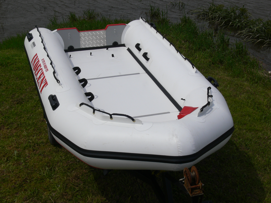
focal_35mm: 51
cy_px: 102
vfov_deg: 28.6
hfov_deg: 37.5
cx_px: 136
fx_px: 399
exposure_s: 1/500
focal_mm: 10.7
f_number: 8
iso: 80
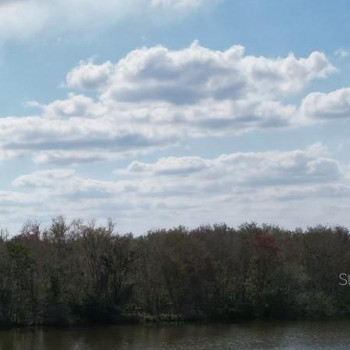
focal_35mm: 76
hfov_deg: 19.1
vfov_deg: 22.5
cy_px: 279
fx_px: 869
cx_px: -214
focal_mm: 6.72
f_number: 1.7
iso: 140
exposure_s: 1/8000
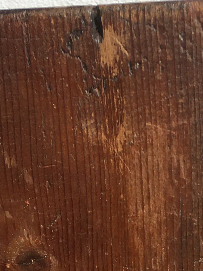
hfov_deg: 14.3
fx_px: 806
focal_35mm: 103
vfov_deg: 18.3
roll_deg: +1.9
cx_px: 144
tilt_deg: -19.5
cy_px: 304
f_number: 2.2
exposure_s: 1/2331
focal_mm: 4.15
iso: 25
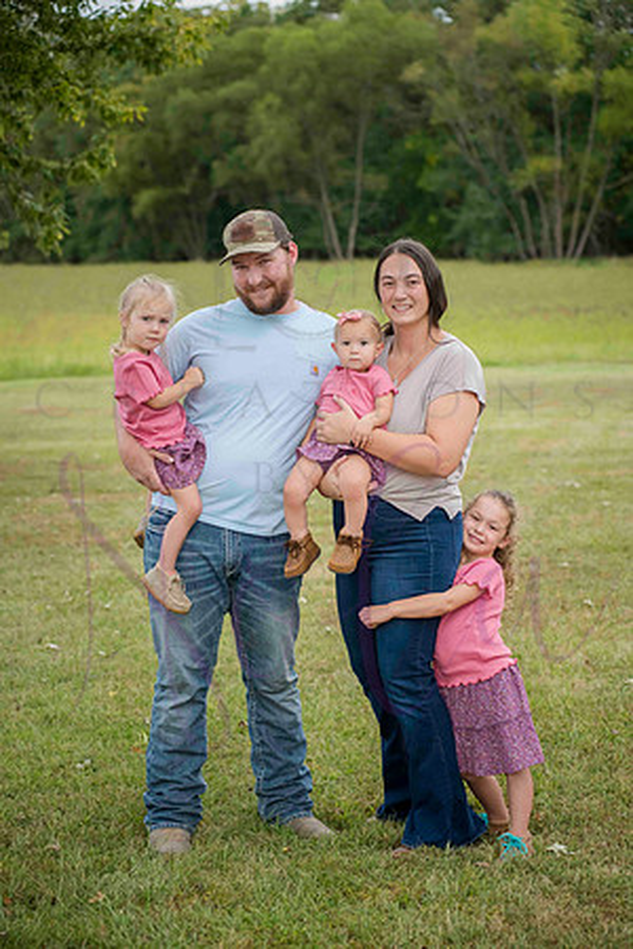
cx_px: 316
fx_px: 2110
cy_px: 474
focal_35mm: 80
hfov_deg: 17.1
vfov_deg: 25.4
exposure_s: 1/500
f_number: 4.5
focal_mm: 80
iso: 400
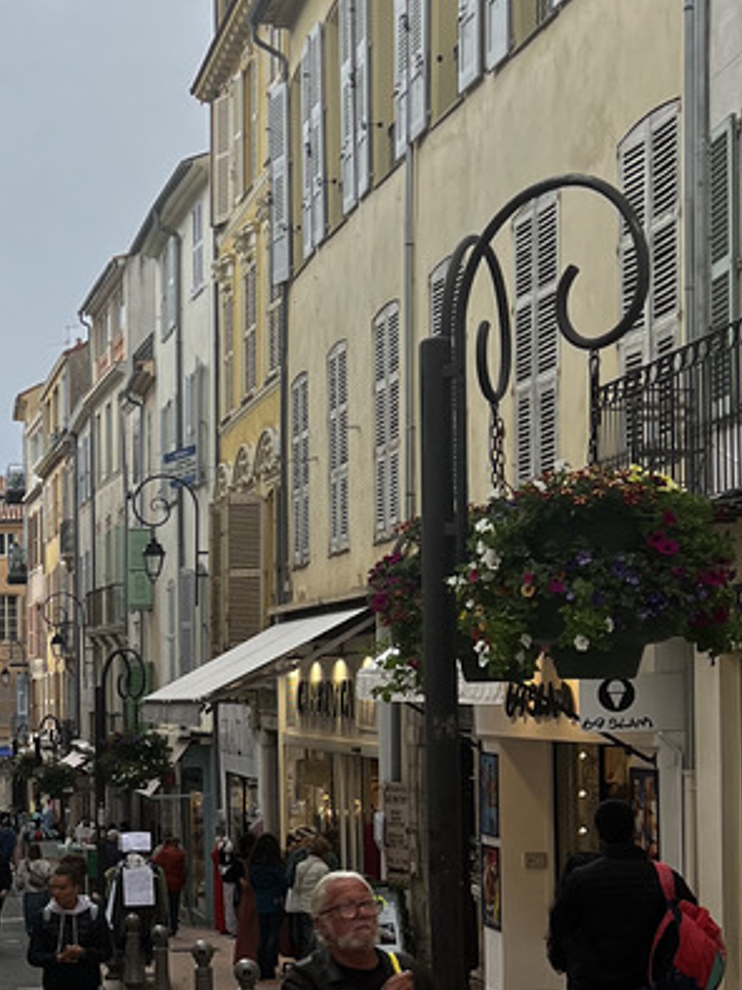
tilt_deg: -0.5
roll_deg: +0.9
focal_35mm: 79
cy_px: 692
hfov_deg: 18.0
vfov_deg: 24.6
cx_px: -75
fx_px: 2259
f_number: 1.5
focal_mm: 5.7
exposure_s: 1/1089
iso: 50
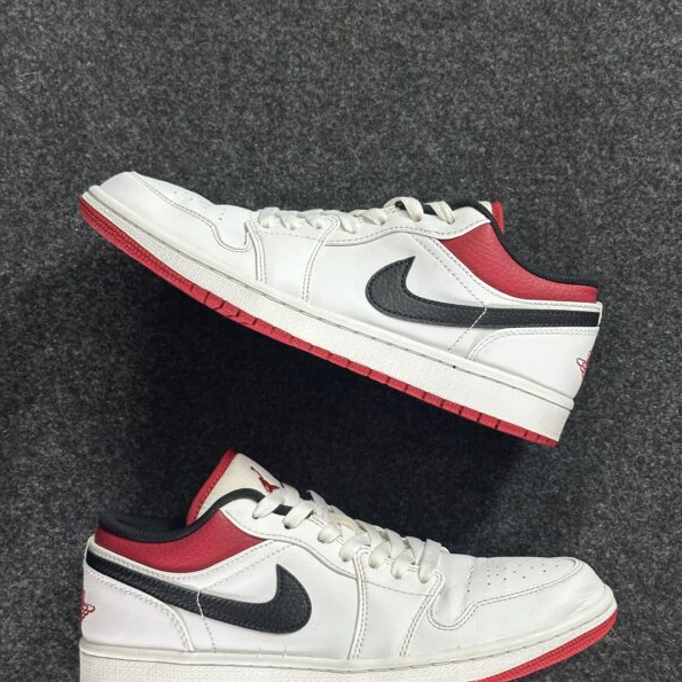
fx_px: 1271
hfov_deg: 30.0
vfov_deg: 29.9
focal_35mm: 57
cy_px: 418
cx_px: 340
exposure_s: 1/50
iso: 160
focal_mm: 6.86
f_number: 1.78
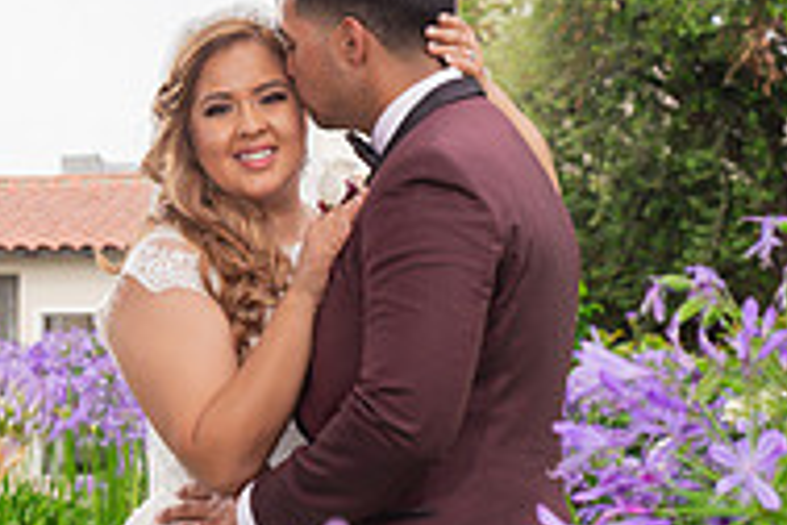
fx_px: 3891
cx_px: 396
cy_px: 250
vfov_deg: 7.7
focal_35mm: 178
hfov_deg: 11.5
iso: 400
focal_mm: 58
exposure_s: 1/250
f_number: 6.3
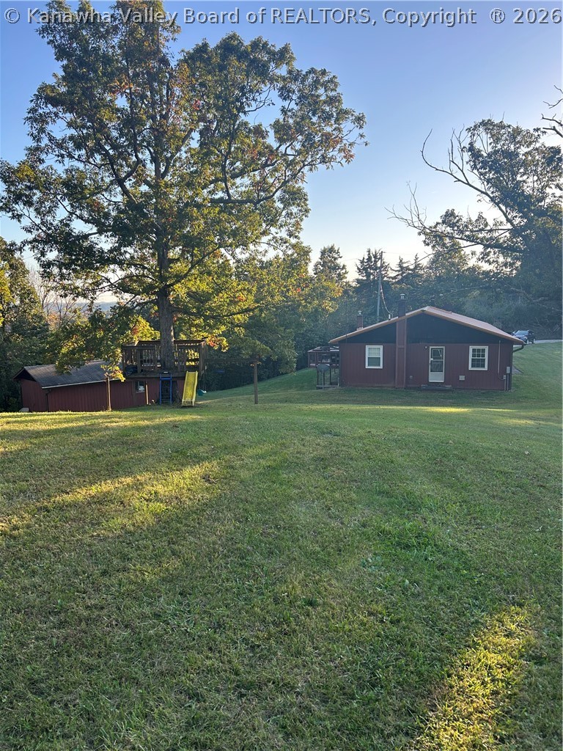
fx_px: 564
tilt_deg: -9.5
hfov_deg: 53.1
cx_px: 282
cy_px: 376
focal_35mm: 26
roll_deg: +0.9
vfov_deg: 67.3
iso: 50
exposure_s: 1/775
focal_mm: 5.7
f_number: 1.5
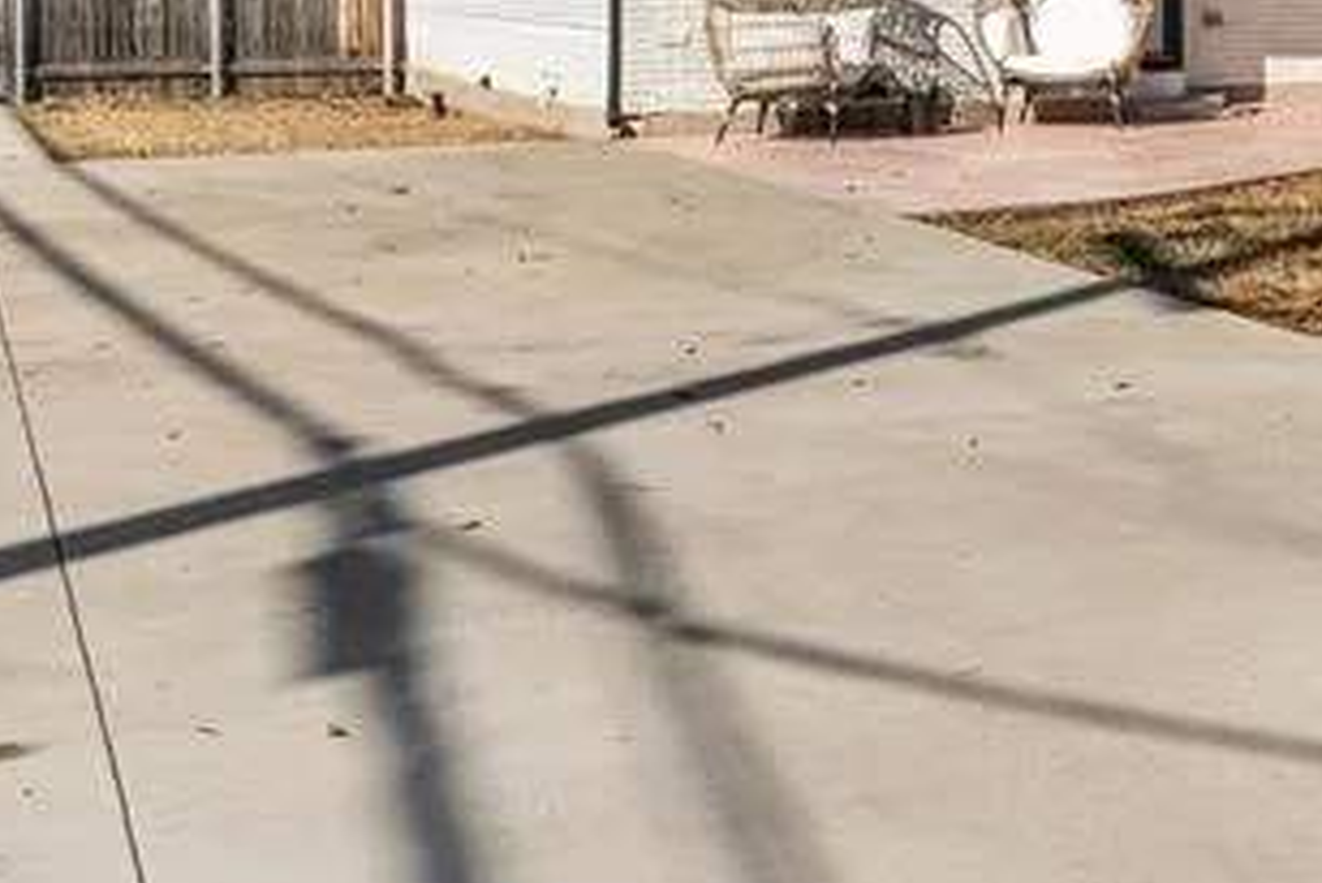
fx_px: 2572
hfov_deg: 26.1
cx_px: 1533
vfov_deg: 19.0
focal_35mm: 70
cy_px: 9
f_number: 10
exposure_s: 1/500
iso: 400
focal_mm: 21
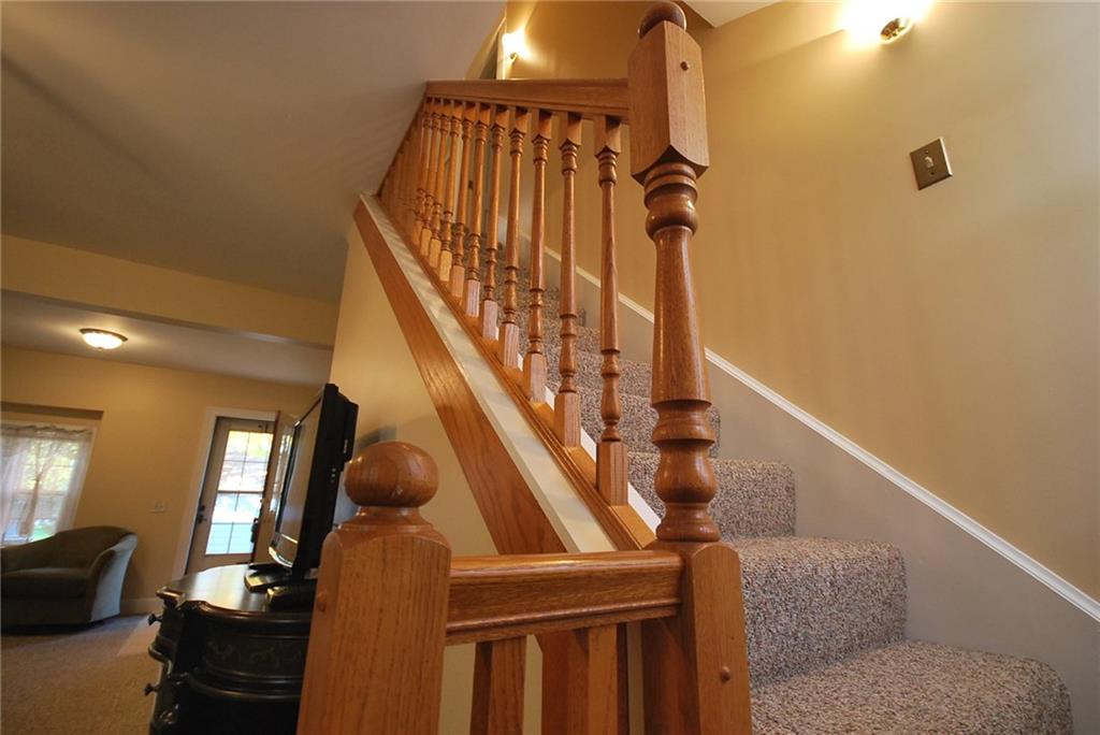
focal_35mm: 15
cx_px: 550
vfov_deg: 77.4
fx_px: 459
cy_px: 368
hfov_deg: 100.4
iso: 560
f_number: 4
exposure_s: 1/30
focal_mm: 10
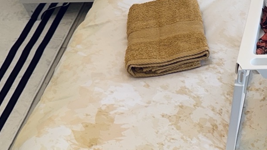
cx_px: 346
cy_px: 11
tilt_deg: -39.2
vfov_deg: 13.9
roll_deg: +4.0
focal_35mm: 86
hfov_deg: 22.2
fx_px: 609
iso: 64
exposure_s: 1/100
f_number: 1.78
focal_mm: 6.86
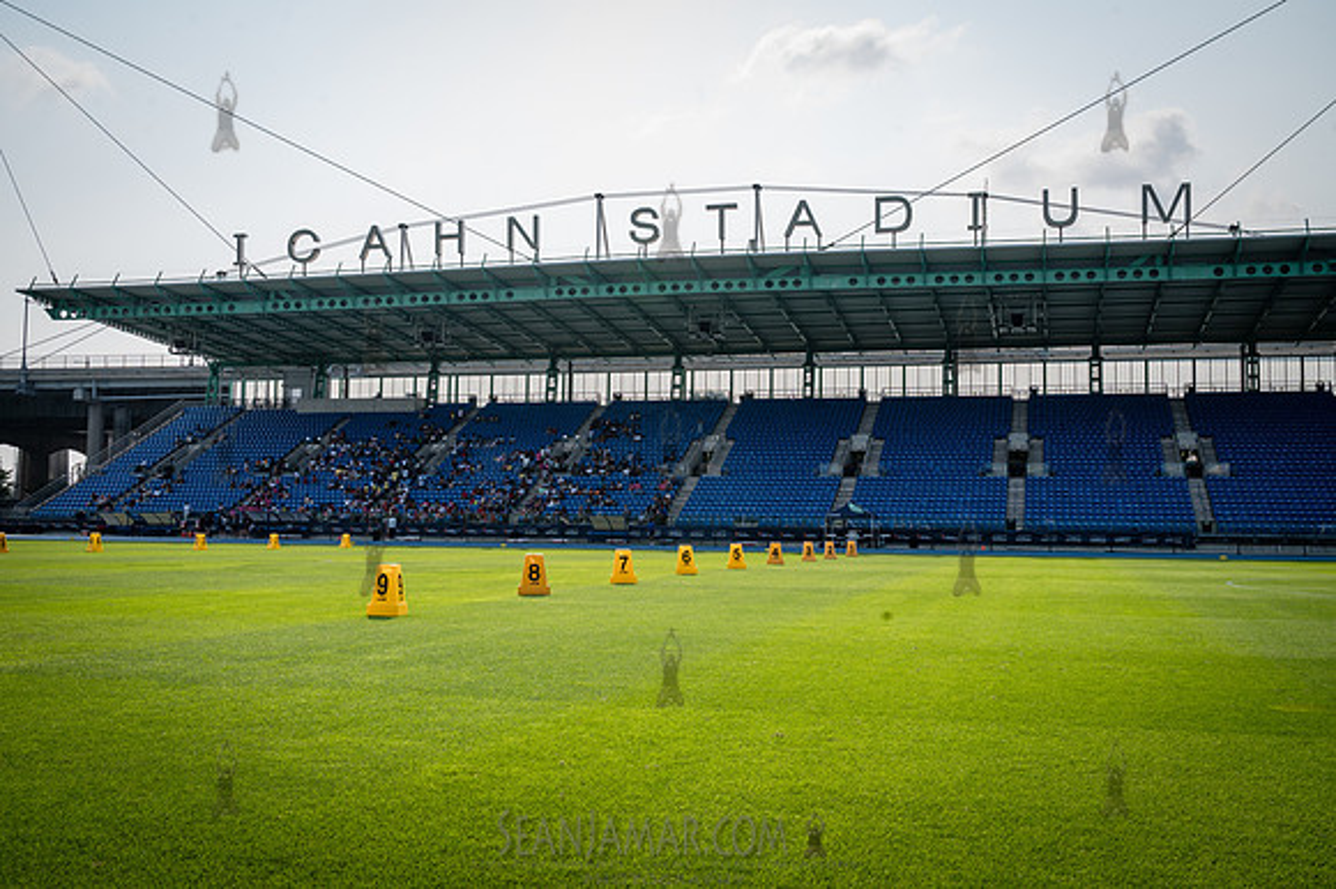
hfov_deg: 54.0
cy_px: 444
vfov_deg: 37.5
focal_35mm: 35
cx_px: 668
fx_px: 1311
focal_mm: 35
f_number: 11
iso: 100
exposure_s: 1/160
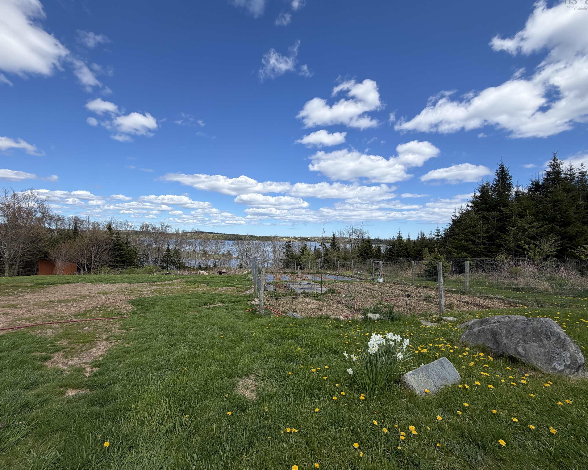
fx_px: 261
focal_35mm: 15
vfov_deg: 84.0
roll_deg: -0.6
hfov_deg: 96.7
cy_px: 231
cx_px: 278
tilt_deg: +1.1
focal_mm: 2.22
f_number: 2.2
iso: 20
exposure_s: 1/789
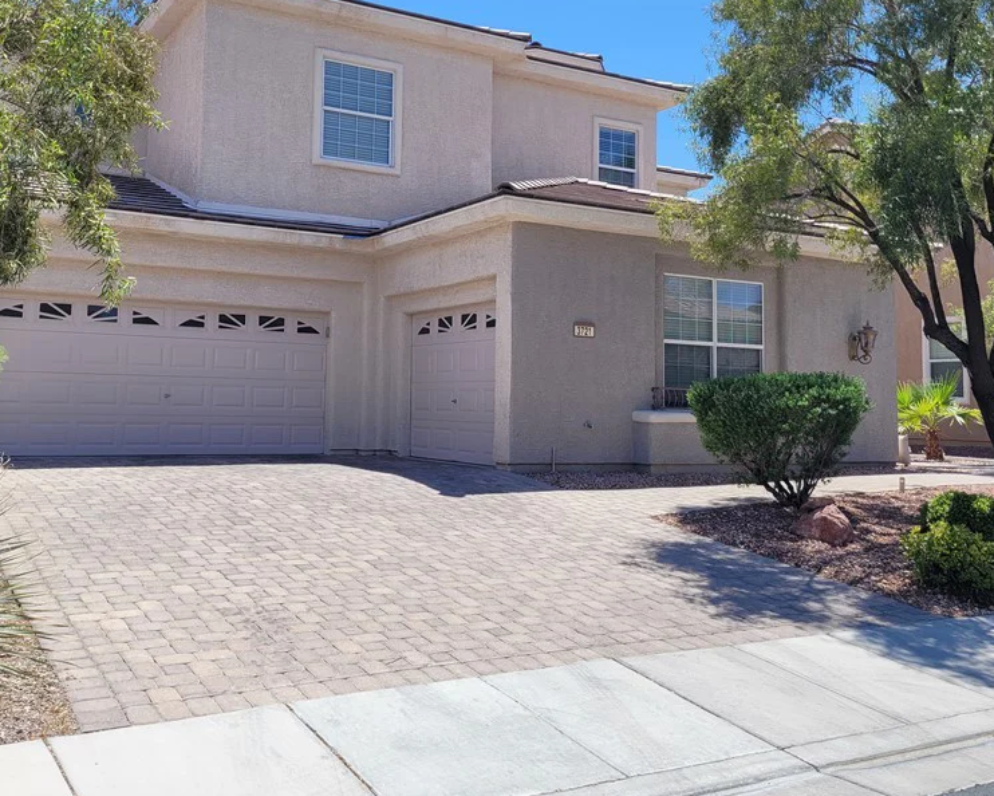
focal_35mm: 35
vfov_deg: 42.1
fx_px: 1030
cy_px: 327
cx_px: 417
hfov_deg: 51.3
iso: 40
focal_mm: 5.4
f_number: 1.8
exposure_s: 1/2032
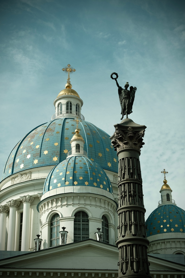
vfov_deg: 27.0
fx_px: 578
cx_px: 92
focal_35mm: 75
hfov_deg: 18.2
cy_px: 139
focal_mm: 50
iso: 160
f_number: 4
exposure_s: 1/2000
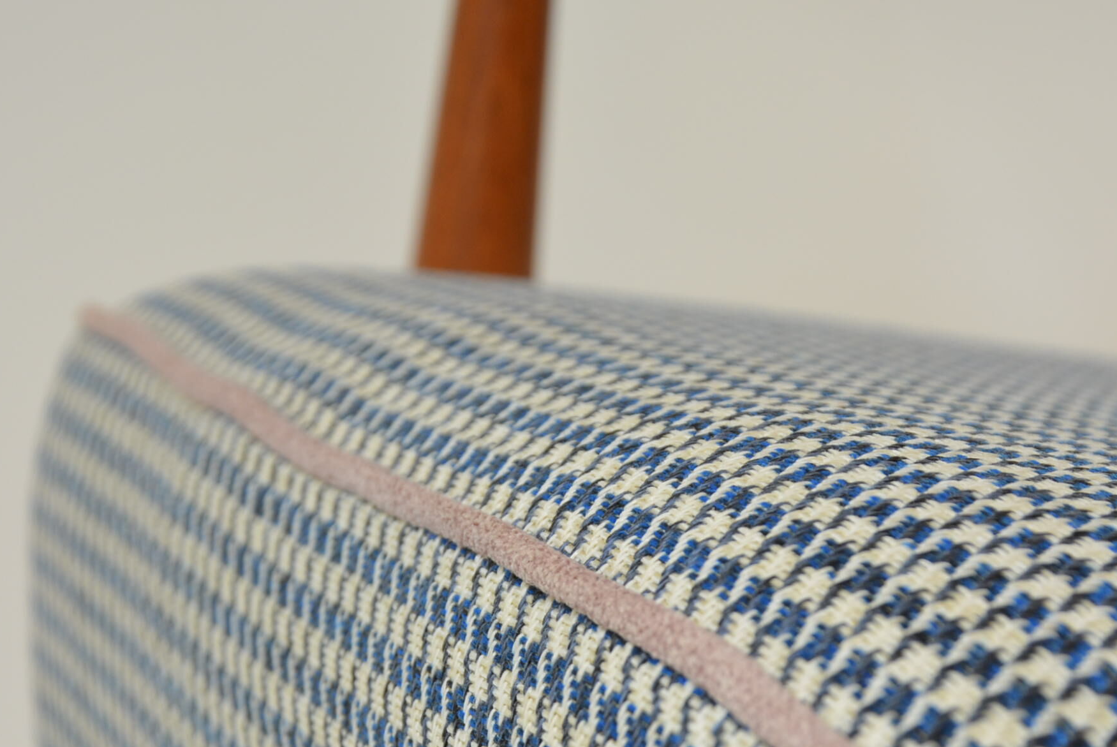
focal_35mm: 123
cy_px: 561
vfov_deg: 11.1
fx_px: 3820
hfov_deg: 16.6
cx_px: 619
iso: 400
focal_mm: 48
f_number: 6.3
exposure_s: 1/60
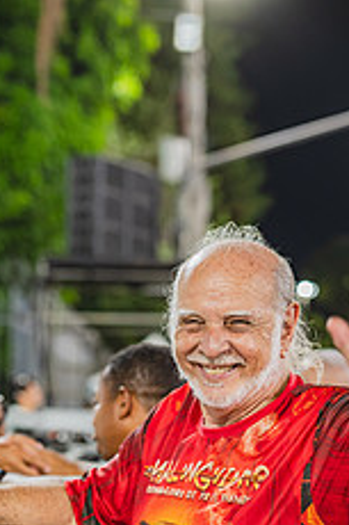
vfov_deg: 20.2
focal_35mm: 98
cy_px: 511
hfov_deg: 13.9
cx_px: 182
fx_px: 1427
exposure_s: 1/200
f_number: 2.2
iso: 1600
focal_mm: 50
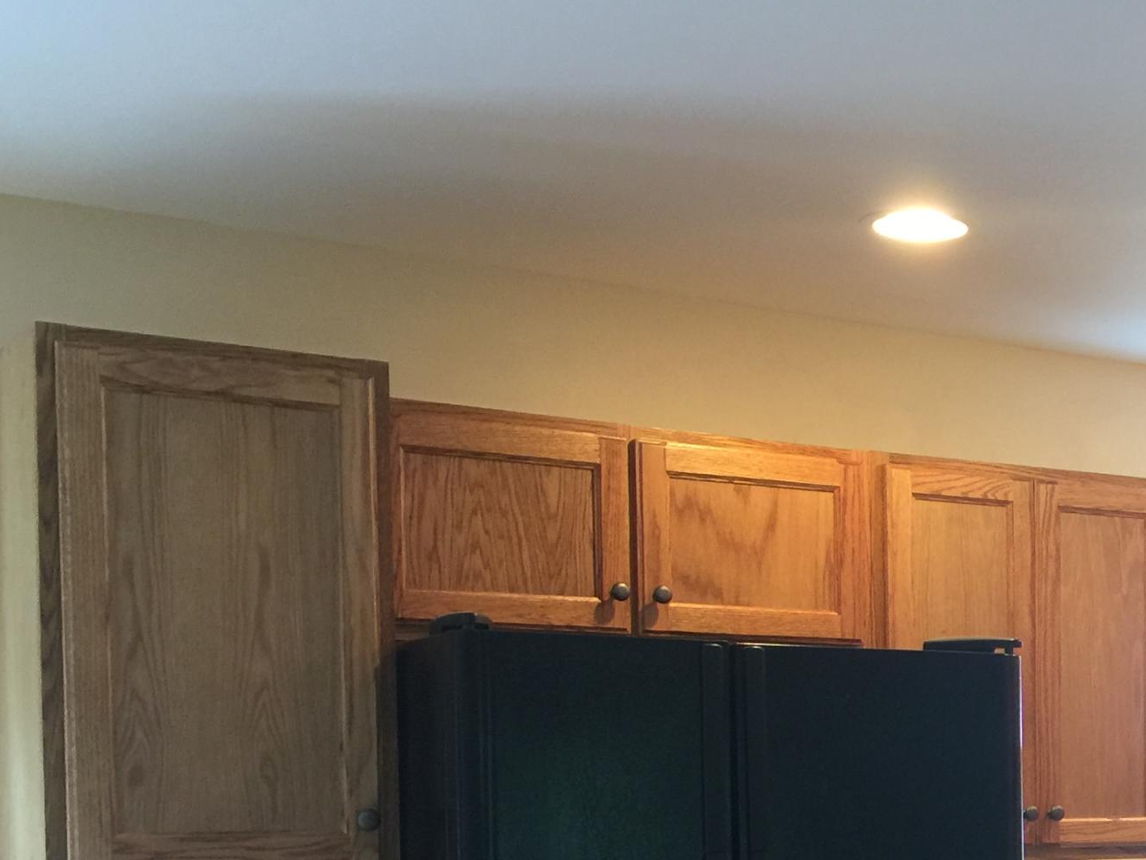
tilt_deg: -2.2
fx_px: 2185
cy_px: 878
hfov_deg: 27.0
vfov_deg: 21.4
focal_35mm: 66
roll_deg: +0.0
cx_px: 1260
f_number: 2.2
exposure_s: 1/15
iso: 50
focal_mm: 4.15
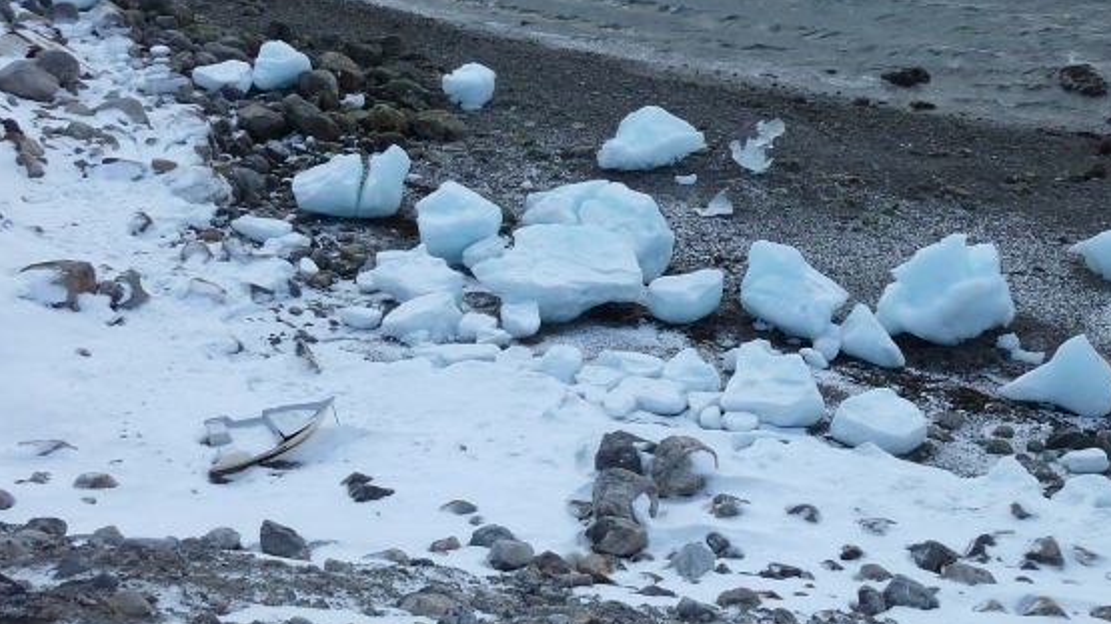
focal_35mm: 55
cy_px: 242
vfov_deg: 21.8
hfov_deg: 37.7
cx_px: 655
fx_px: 1620
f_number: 4
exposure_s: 1/500
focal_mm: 5.7
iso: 80
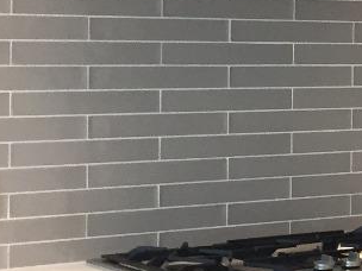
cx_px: 843
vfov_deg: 10.4
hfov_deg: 11.6
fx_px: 1495
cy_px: 80
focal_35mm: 143
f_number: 2.2
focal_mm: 4.15
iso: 40
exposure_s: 1/30
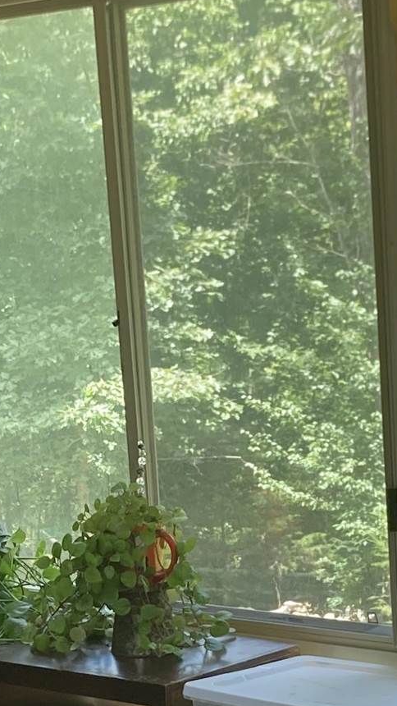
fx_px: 2039
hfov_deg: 11.1
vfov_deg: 19.3
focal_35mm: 109
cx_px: 171
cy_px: 635
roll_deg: +4.3
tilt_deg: -11.4
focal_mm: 3.99
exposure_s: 1/121
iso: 50
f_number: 1.8
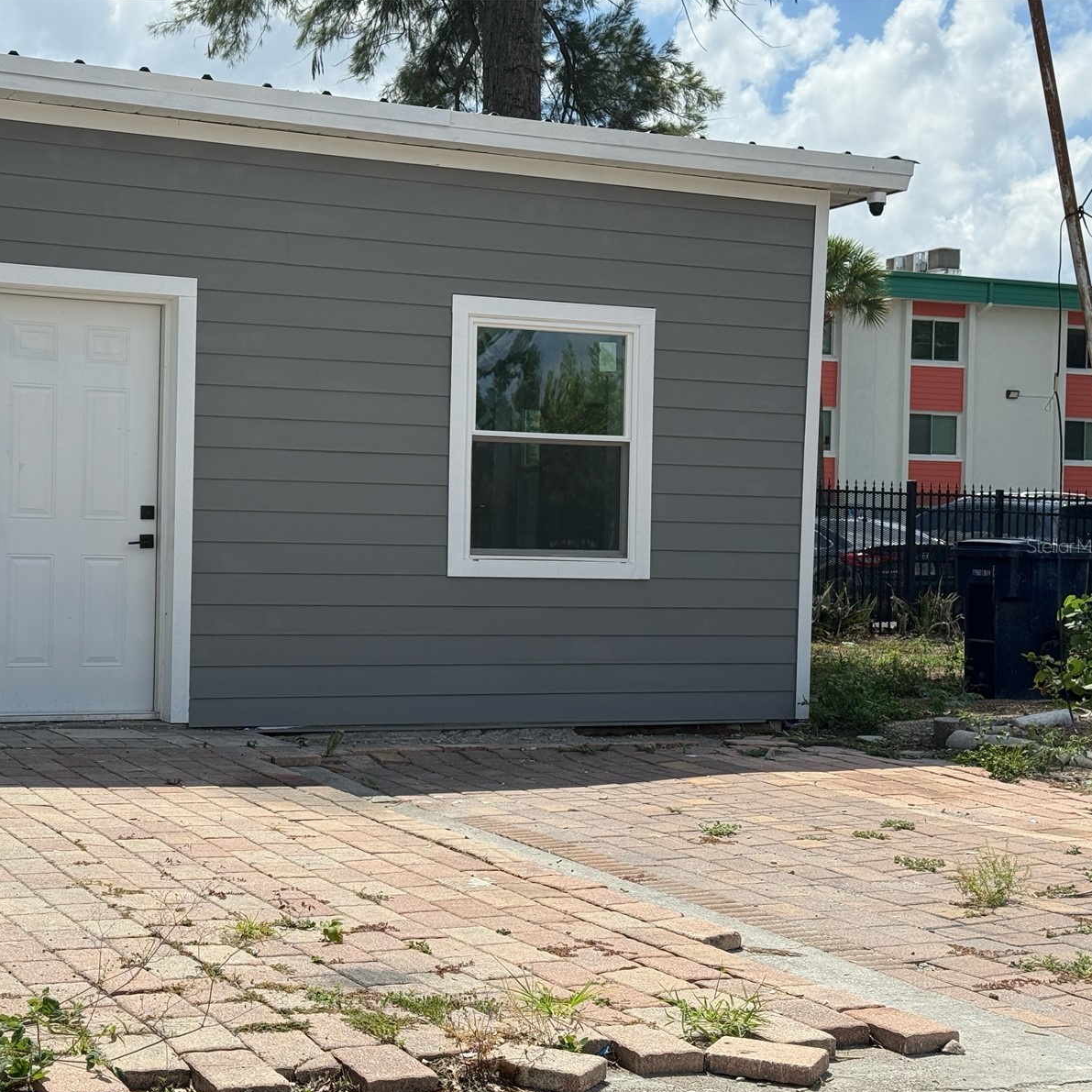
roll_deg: -1.2
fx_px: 2034
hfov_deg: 29.9
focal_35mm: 57
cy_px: 546
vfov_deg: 30.0
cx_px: 380
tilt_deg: +0.5
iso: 64
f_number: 1.78
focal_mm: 6.76
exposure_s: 1/6024
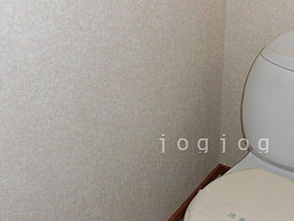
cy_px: 143
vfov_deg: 32.7
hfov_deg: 41.8
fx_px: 374
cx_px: 216
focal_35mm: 44
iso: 100
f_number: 3.1
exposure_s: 1/30
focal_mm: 4.3
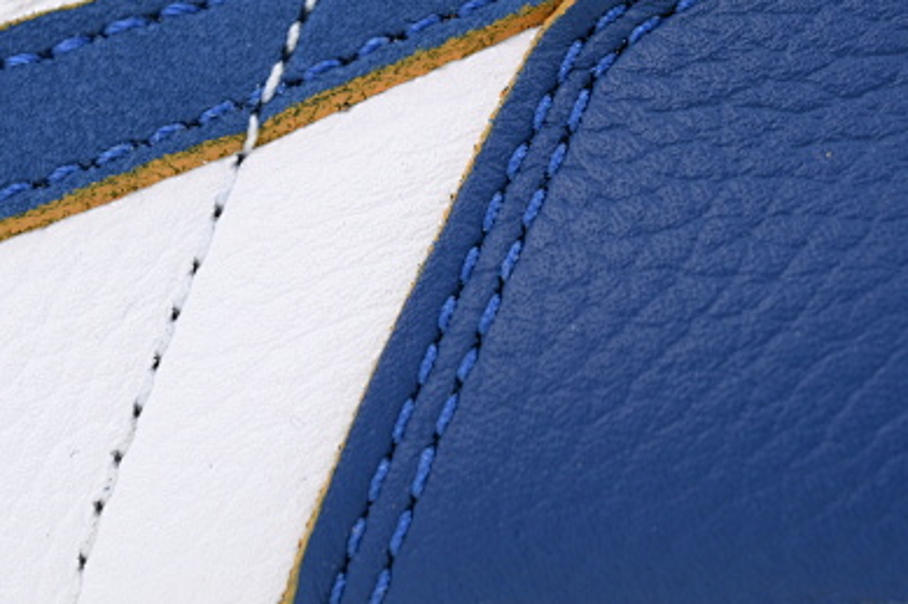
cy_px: 57
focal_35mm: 212
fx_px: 5345
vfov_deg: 6.5
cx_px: 574
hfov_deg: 9.7
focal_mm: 103
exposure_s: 1/100
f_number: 10
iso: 400
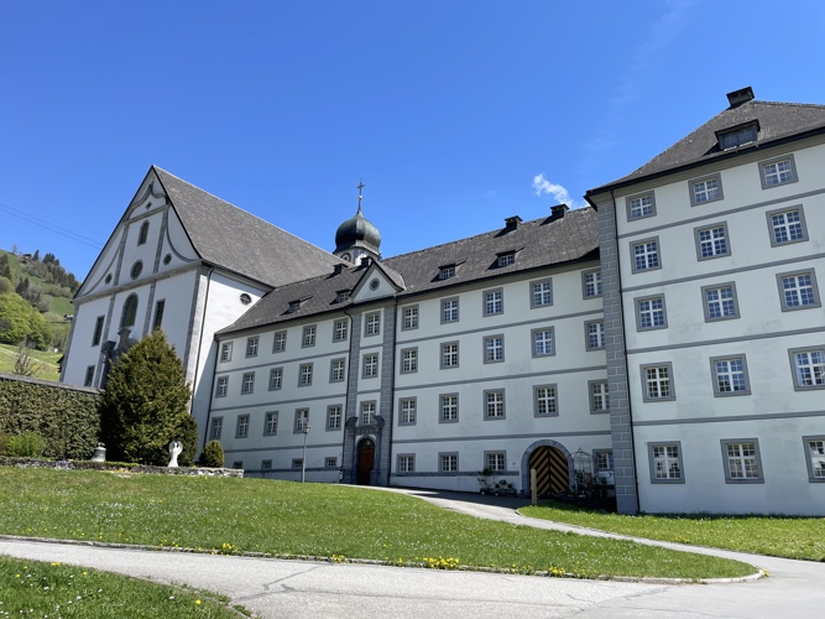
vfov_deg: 53.0
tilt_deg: +18.8
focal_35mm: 26
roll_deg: -1.6
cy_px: 310
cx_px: 412
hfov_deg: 67.3
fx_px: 620
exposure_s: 1/2304
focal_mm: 4.2
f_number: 1.6
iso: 32
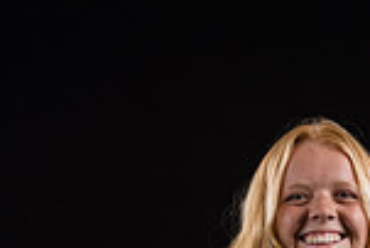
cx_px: 254
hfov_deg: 11.5
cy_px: 539
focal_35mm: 179
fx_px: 1841
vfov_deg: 7.3
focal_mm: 38.3
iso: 80
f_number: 4
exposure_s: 1/160
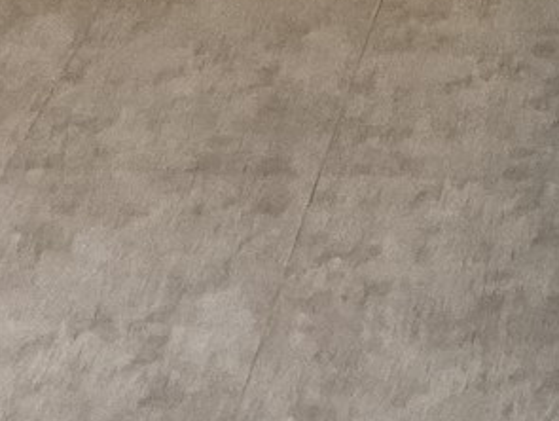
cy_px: -787
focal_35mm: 201
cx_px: 788
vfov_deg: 6.8
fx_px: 3250
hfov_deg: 9.6
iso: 160
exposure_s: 1/60
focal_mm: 3
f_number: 1.8
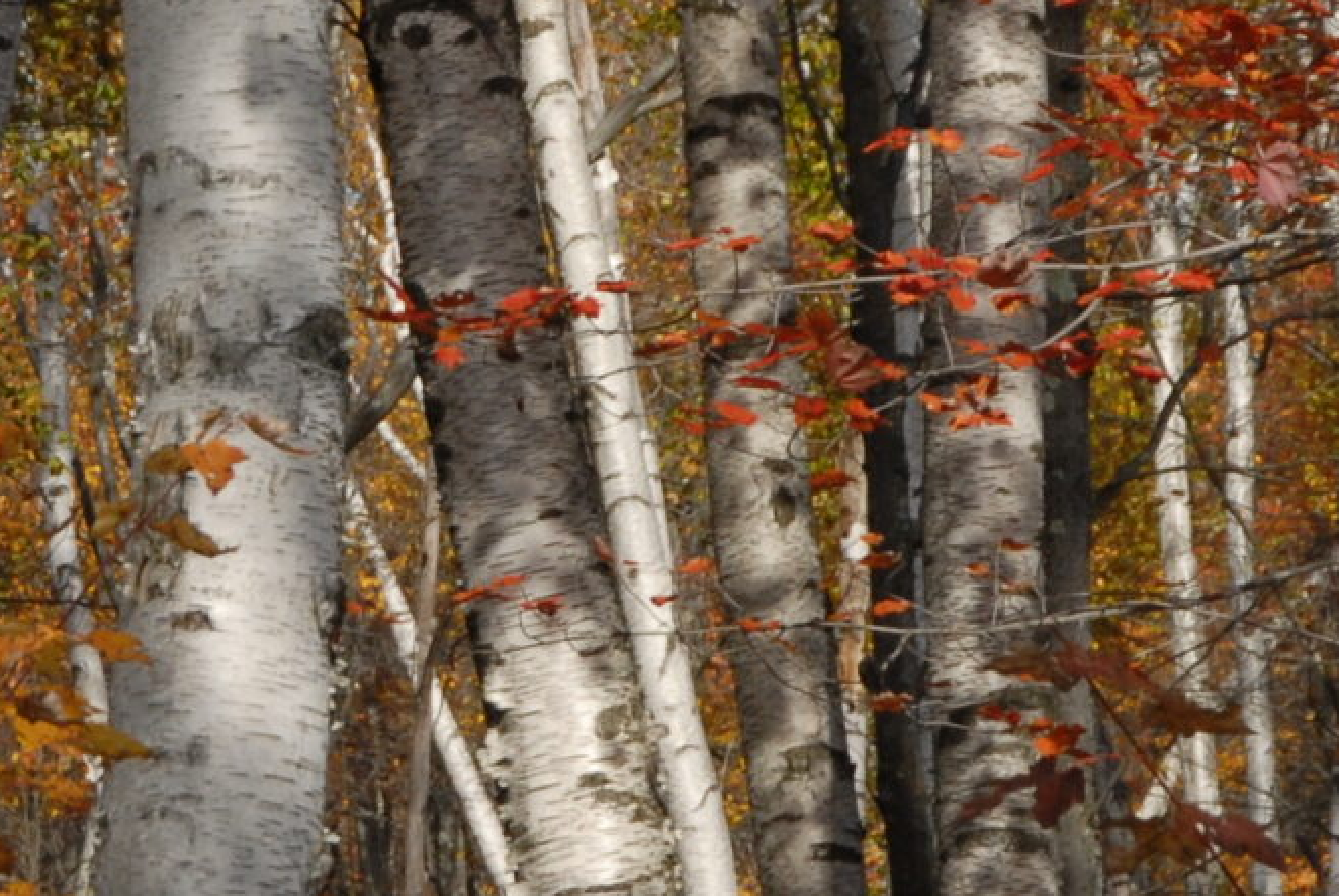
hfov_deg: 5.4
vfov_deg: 3.6
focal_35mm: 383
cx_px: 245
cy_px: 627
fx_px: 14261
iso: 320
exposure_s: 1/500
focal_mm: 66
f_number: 11
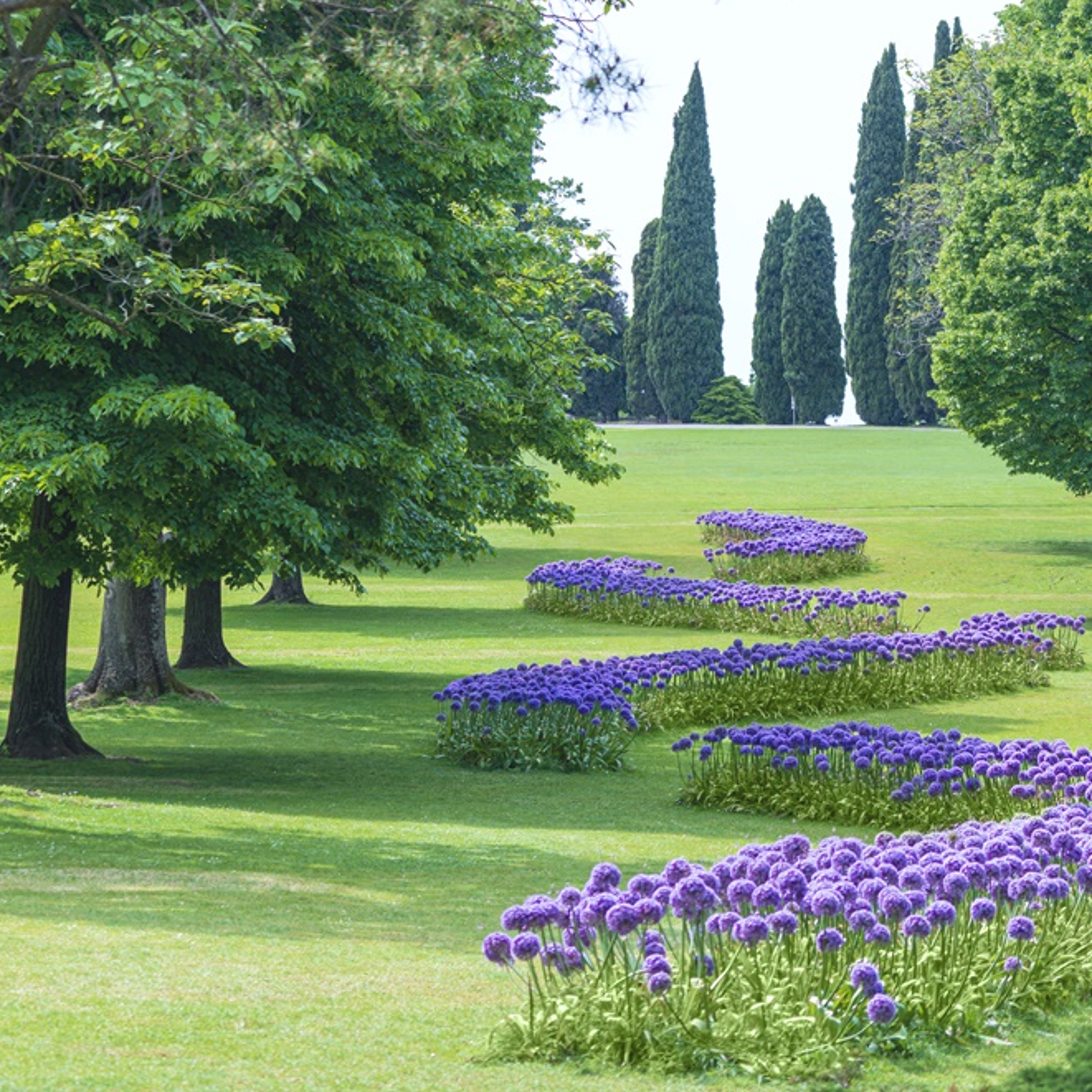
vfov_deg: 12.9
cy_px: 543
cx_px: 775
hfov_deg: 12.9
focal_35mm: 135
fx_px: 4818
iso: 100
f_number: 4
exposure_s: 1/500
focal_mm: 70
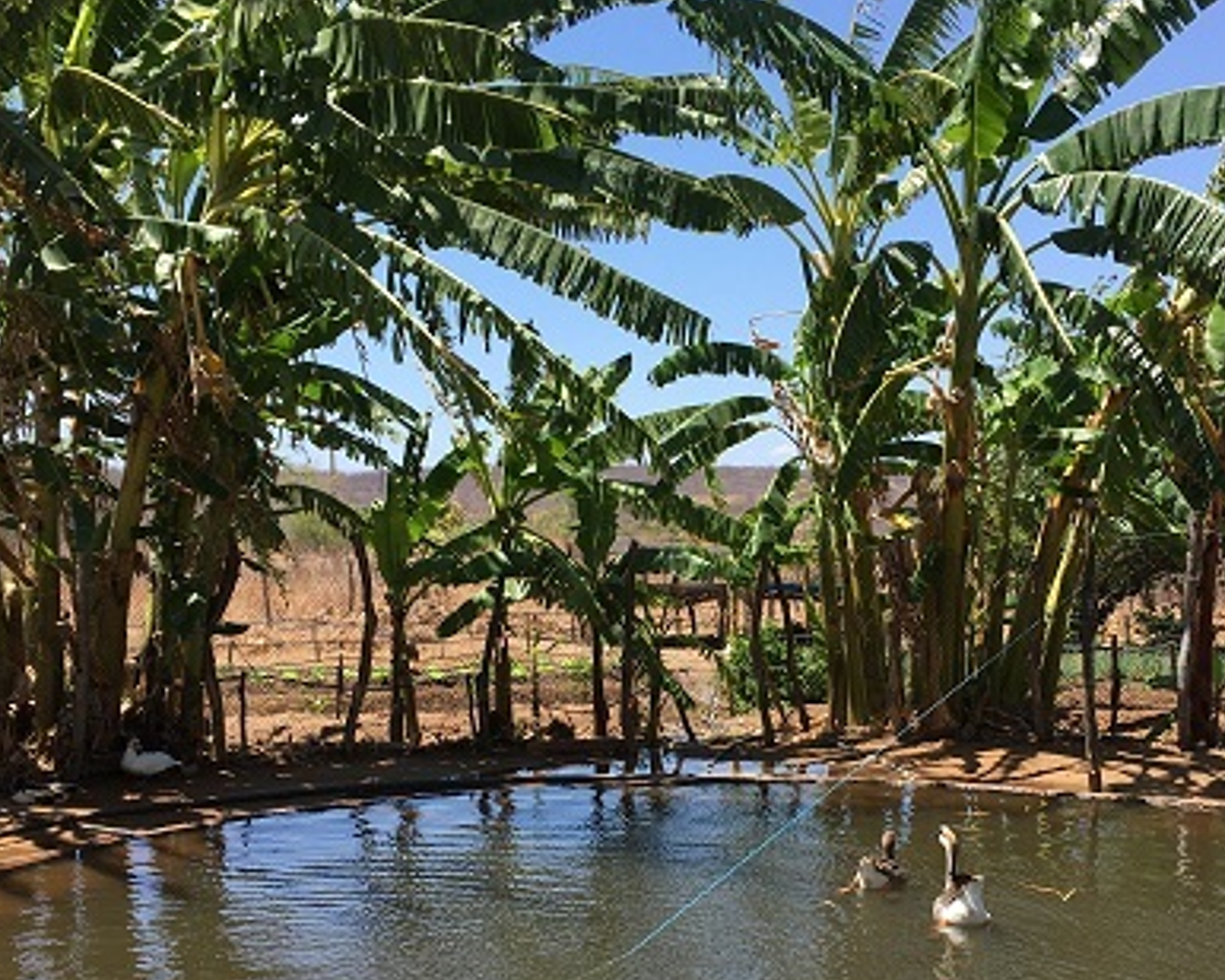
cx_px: 673
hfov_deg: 42.0
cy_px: 657
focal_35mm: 44
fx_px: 1596
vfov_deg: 33.8
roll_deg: +1.8
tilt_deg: -3.8
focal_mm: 4.15
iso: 25
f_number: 2.2
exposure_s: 1/962
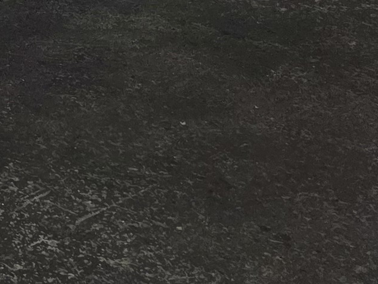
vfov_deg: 8.6
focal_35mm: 145
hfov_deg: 10.1
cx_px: -748
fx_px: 1584
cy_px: -566
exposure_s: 1/120
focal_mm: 6.3
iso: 160
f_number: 1.7
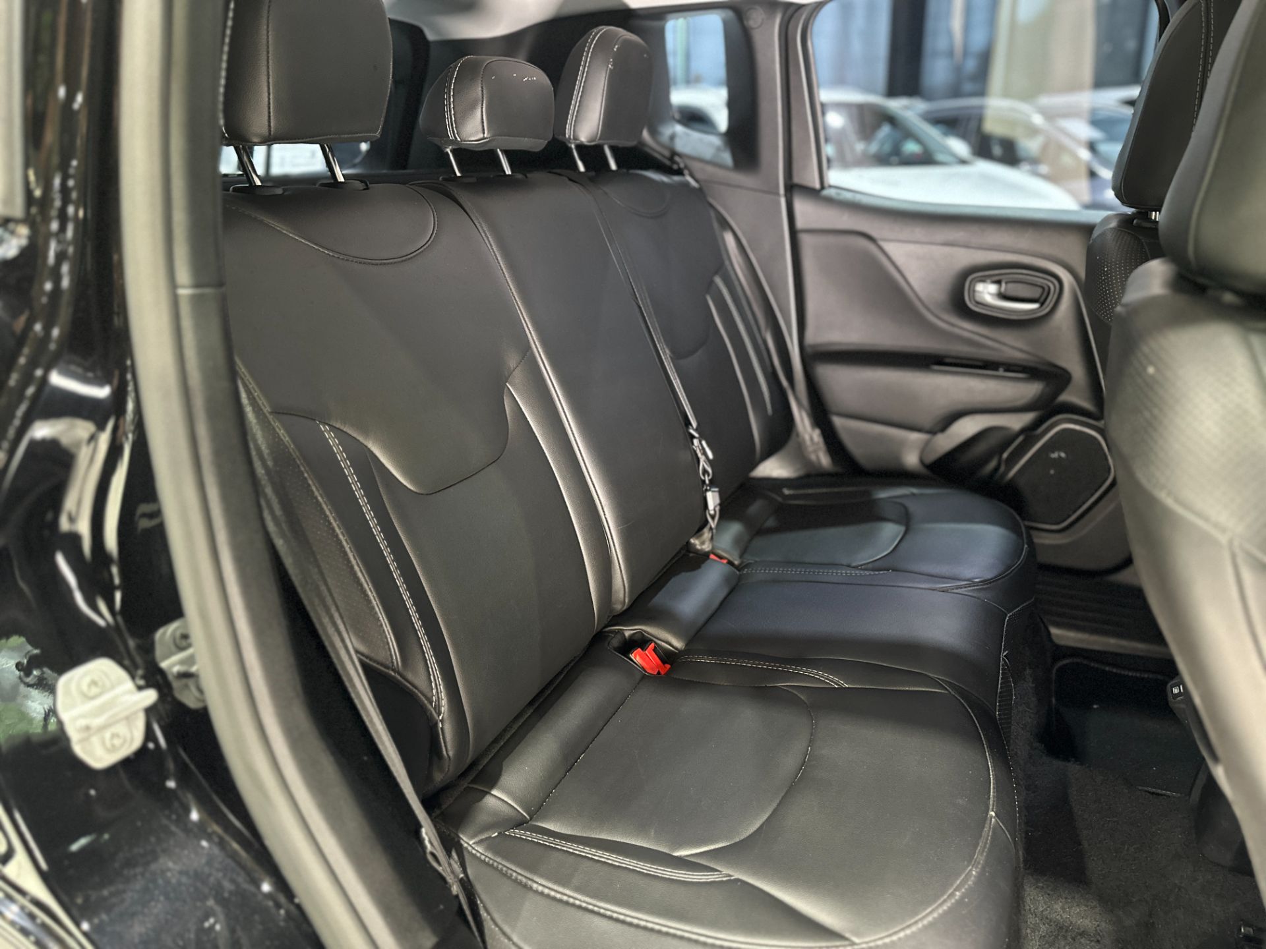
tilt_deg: -20.0
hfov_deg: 71.6
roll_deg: +1.1
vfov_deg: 56.8
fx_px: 878
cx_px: 633
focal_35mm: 24
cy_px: 474
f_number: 1.78
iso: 1000
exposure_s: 1/30
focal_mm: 6.86
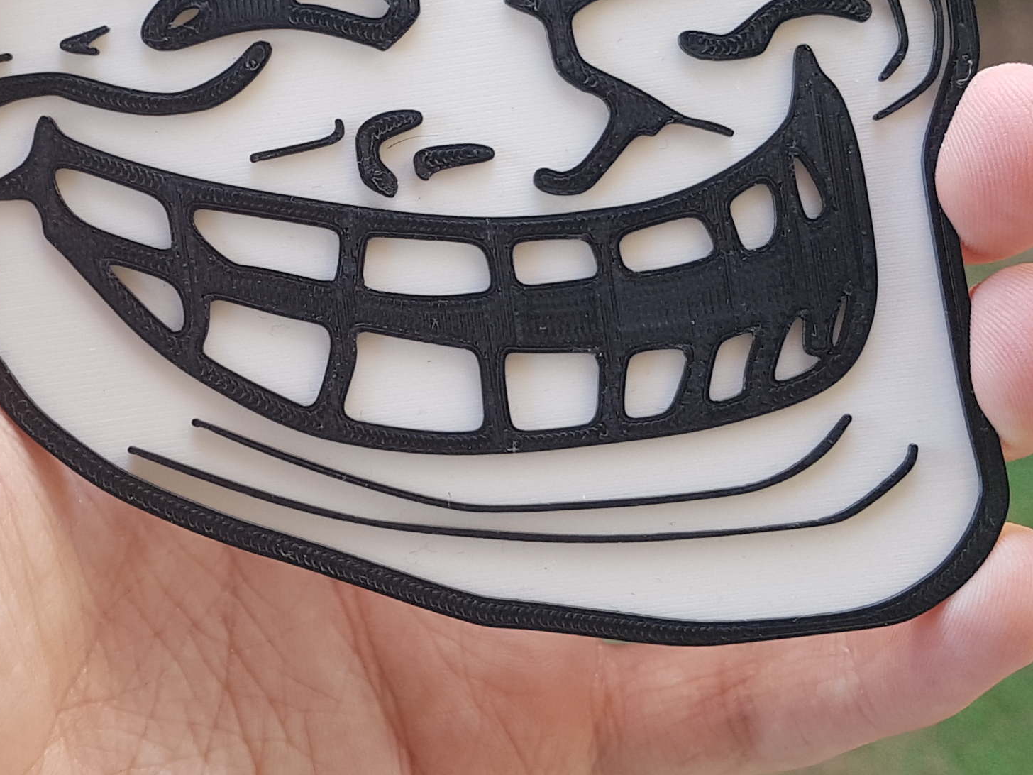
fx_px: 2149
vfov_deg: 20.2
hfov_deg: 26.8
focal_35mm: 72
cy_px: 123
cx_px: 307
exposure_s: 1/135
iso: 50
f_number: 1.7
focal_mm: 4.2
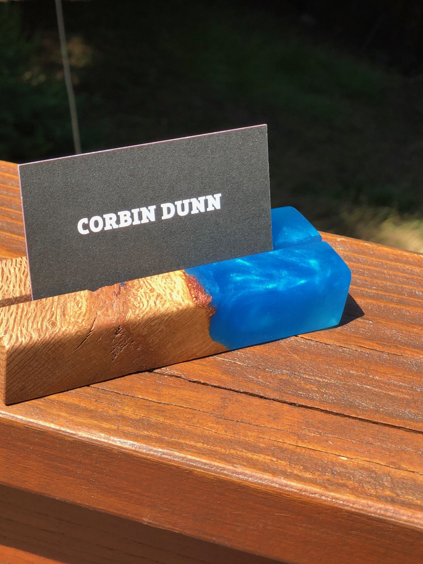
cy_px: 280
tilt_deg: -37.9
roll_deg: -2.8
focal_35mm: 70
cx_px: 50
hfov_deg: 20.6
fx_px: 1141
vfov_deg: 27.8
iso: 16
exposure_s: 1/390
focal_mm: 6
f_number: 2.4
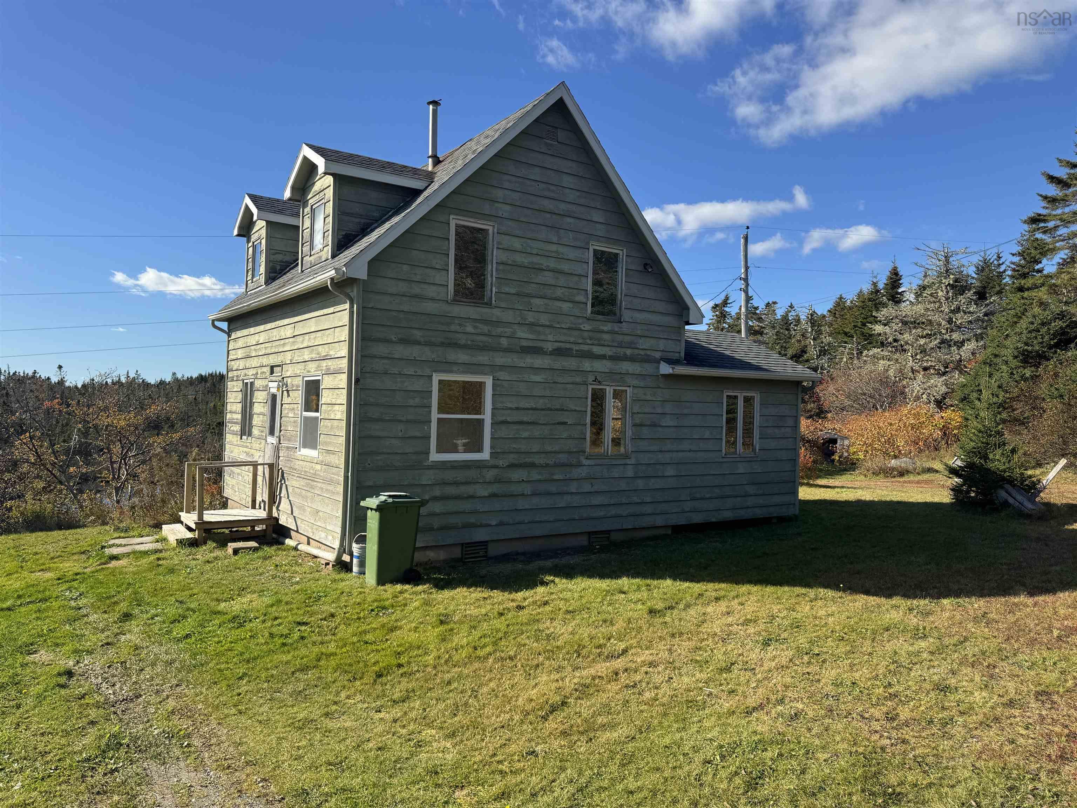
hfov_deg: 71.6
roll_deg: -1.0
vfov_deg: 56.8
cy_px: 404
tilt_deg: +0.8
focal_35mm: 24
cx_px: 538
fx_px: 747
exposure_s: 1/3247
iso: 80
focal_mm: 6.76
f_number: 1.78
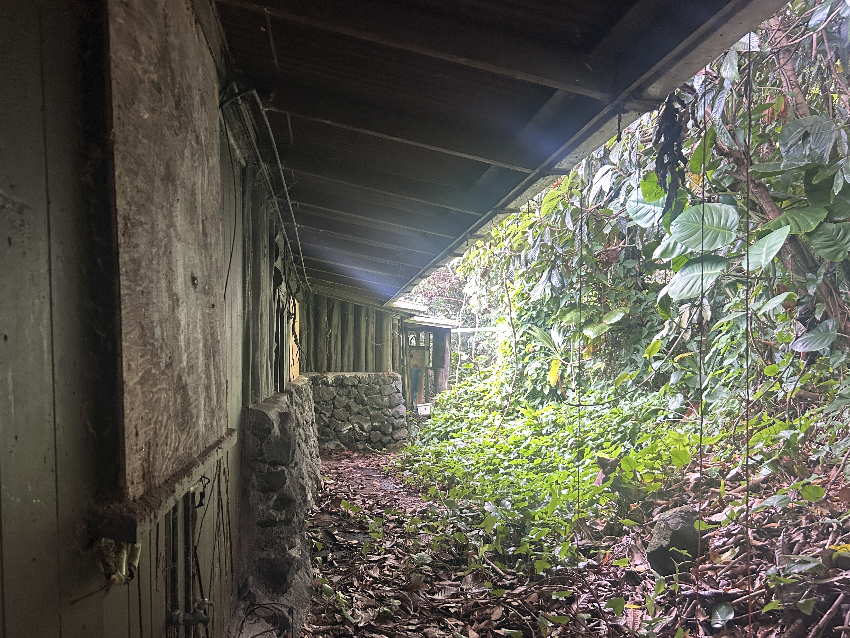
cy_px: 365
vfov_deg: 46.7
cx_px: 372
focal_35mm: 30
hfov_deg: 59.8
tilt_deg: -1.7
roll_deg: +0.4
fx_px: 737
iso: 250
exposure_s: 1/60
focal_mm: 5.7
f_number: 1.5
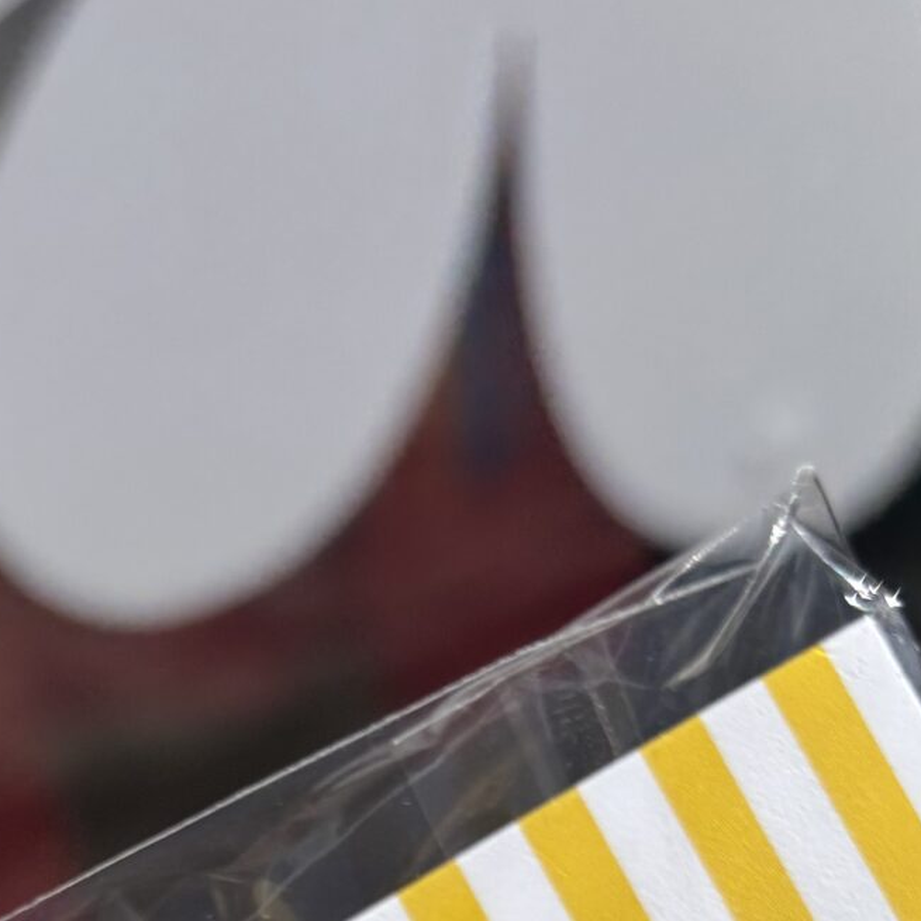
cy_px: 1529
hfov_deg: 19.2
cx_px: 227
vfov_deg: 16.8
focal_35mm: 90
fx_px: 2709
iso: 50
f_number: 1.6
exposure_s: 1/5618
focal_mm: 5.96
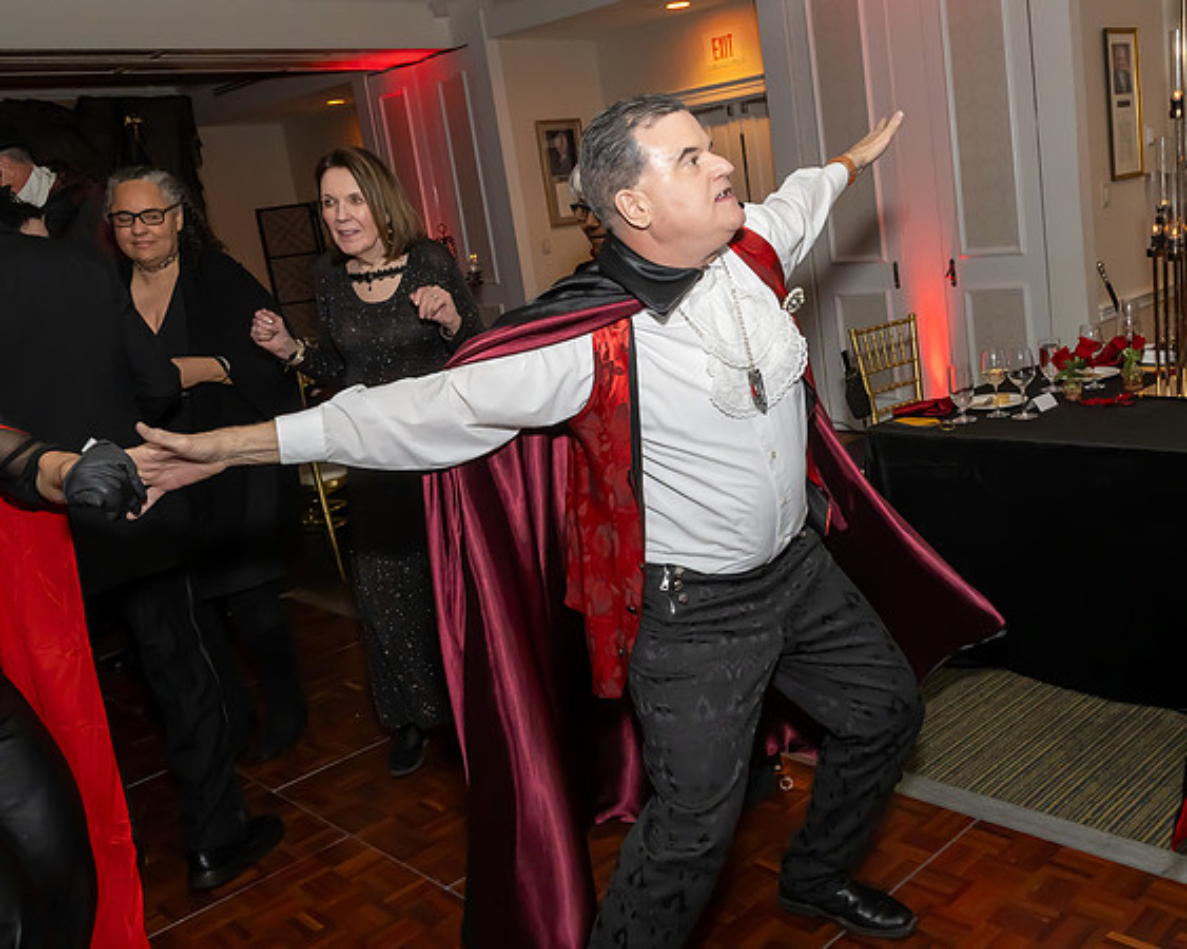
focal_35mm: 32
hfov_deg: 55.0
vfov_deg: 45.9
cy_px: 413
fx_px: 1117
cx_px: 770
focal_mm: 17
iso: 640
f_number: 7.1
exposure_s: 1/250
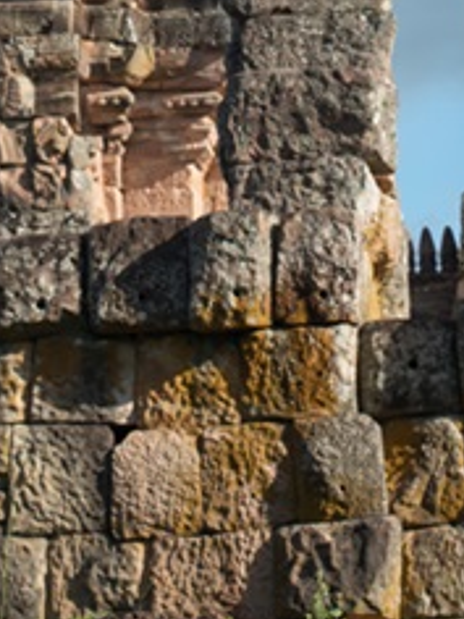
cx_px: 260
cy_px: -531
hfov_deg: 7.7
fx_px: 3431
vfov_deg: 9.7
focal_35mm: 192
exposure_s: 1/320
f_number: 10
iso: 200
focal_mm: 50
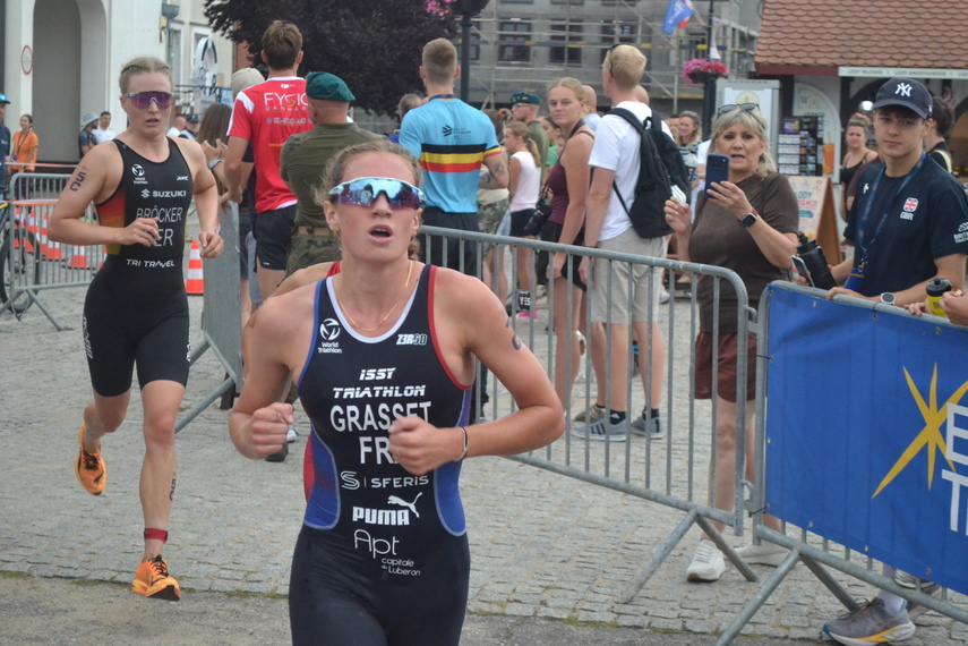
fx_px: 2218
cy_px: 323
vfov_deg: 16.6
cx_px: 484
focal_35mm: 82
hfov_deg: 24.6
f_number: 5.6
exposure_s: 1/500
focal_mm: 55
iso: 2200
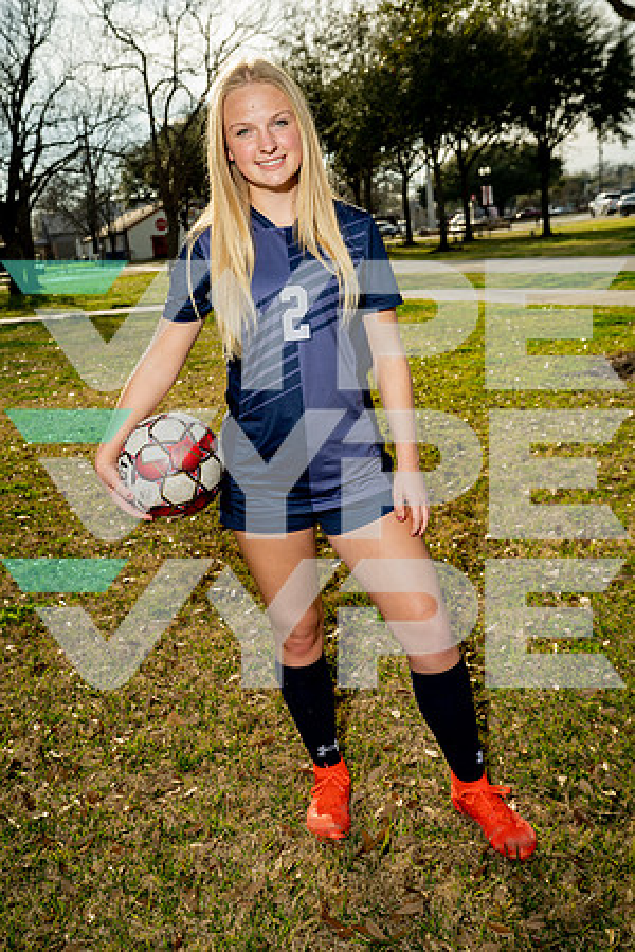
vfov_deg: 47.4
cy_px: 476
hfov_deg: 32.6
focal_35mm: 41
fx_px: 1085
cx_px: 318
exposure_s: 1/250
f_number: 6.3
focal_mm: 41
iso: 100
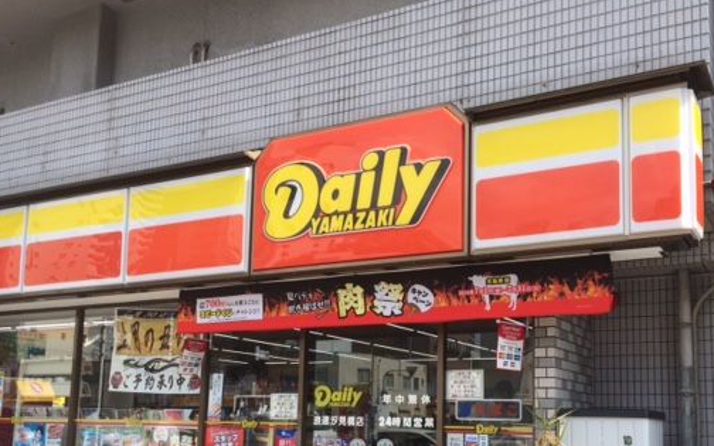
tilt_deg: +7.1
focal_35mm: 39
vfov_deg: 32.3
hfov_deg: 50.3
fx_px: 759
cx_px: 392
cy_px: 326
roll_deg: -0.7
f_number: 2.2
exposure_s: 1/1001
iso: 32
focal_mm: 4.15
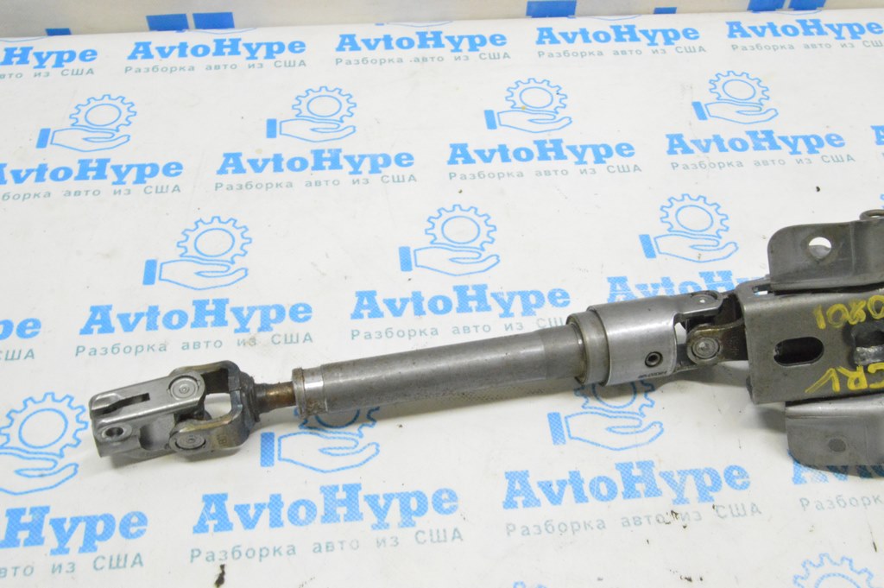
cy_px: 294
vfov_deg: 34.2
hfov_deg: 49.6
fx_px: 957
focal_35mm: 39
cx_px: 442
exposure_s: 1/15
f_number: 20
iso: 6400
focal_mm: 26
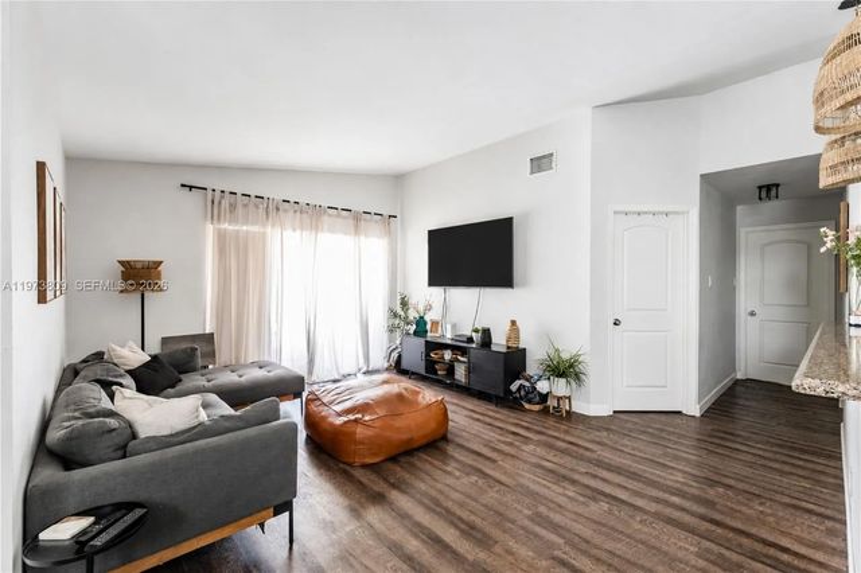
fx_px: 359
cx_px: 430
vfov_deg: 77.3
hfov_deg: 100.4
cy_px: 286
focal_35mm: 15
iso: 250
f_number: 4
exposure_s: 1/5
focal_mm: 10
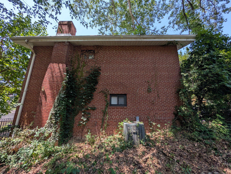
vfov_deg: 94.6
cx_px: 116
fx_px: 80
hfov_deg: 110.5
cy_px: 87
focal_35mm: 12
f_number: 1.7
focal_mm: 2.02
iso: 146
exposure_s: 1/2660
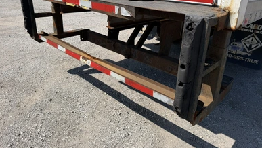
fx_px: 188
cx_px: 133
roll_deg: -2.3
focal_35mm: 27
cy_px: 59
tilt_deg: -23.9
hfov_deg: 69.8
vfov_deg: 42.7
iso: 80
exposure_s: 1/4673
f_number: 1.78
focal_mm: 6.76
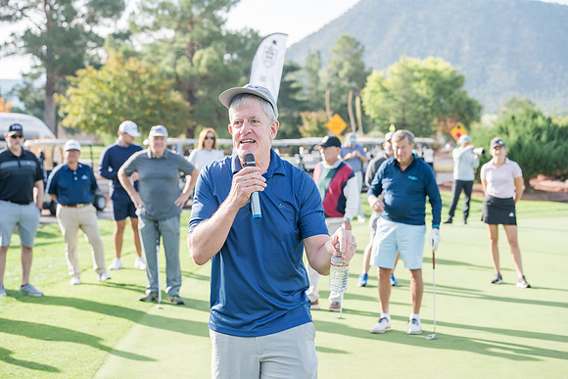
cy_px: 190
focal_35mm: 70
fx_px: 1105
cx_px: 284
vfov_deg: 19.5
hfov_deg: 28.8
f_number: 4.5
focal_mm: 70
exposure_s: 1/800
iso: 500
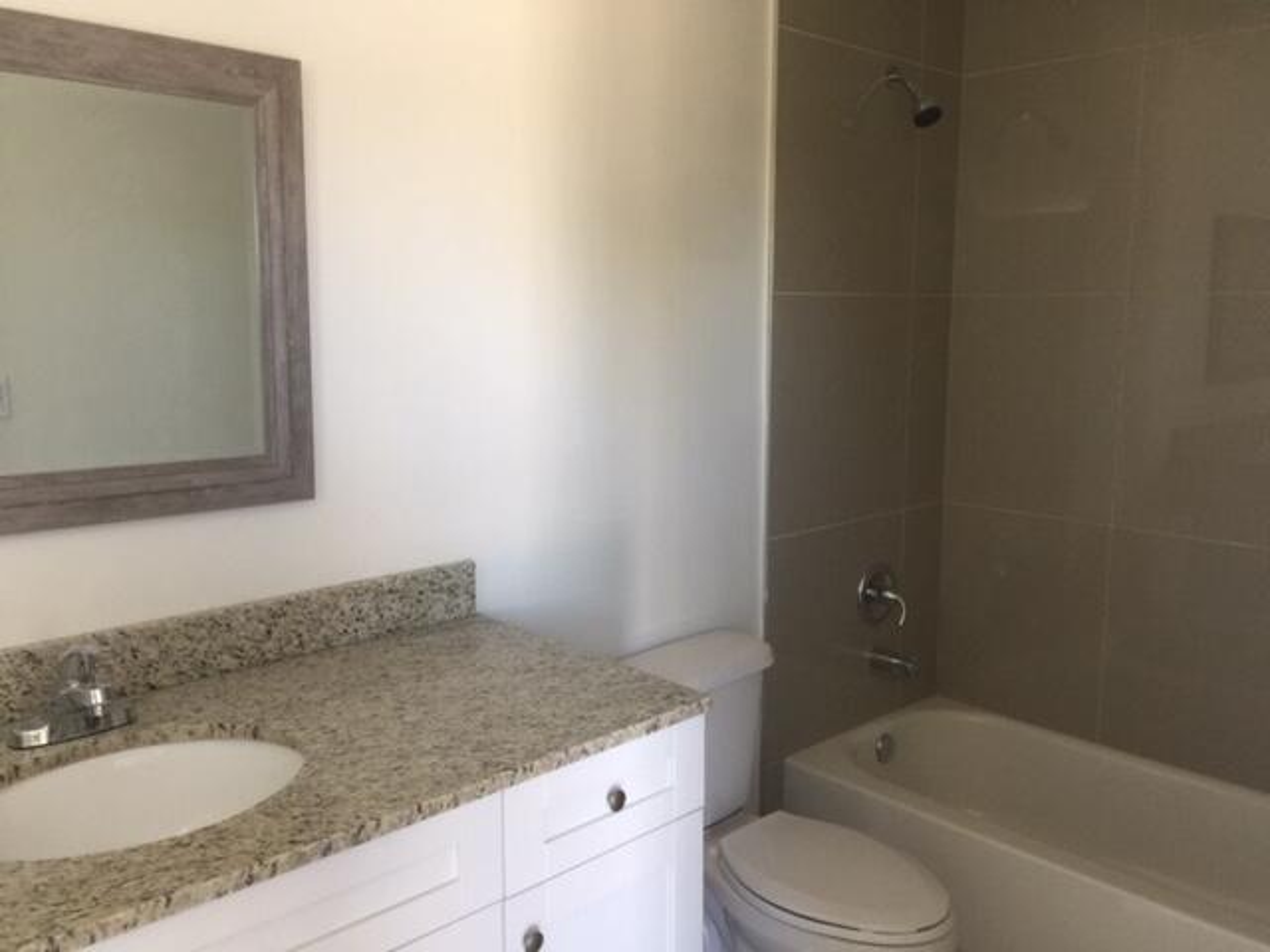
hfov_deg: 61.7
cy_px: 476
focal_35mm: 29
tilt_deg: -7.4
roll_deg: +0.7
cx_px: 635
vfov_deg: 48.2
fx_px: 1064
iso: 64
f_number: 2.2
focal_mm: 4.15
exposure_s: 1/15
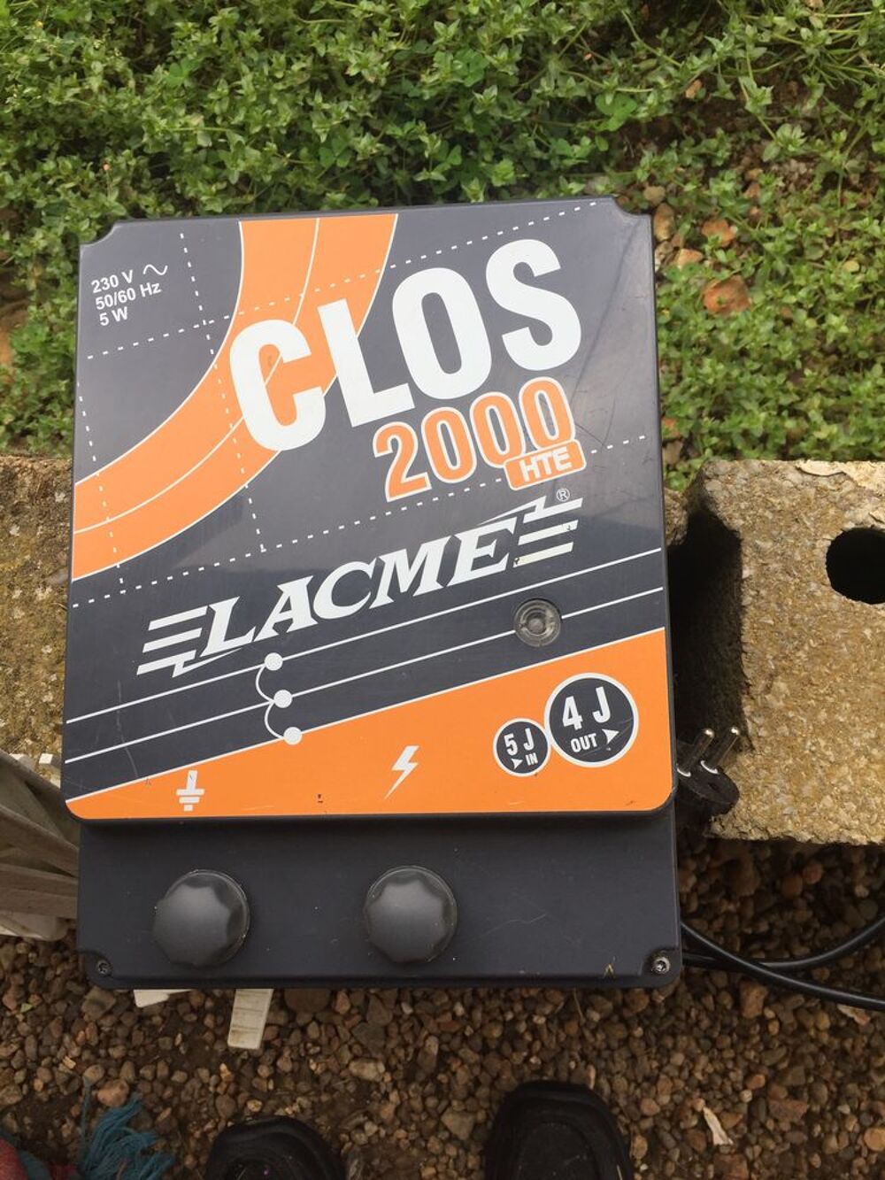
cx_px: 442
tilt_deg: -82.9
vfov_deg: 61.7
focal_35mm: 29
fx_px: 988
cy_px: 590
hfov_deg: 48.2
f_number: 2.2
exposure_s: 1/581
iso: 32
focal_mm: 4.15
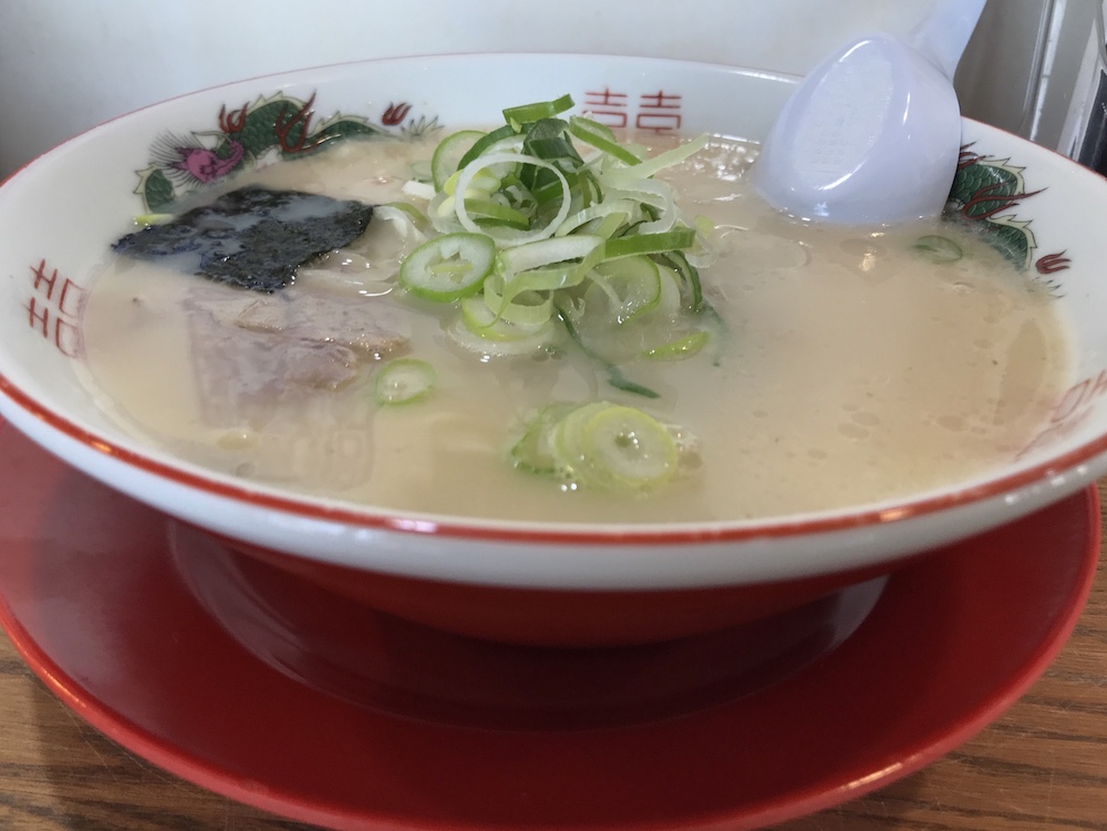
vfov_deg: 49.7
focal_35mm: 28
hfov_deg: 63.4
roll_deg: +0.2
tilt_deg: -31.9
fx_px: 895
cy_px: 416
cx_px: 554
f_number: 1.8
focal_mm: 3.99
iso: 32
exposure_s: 1/60
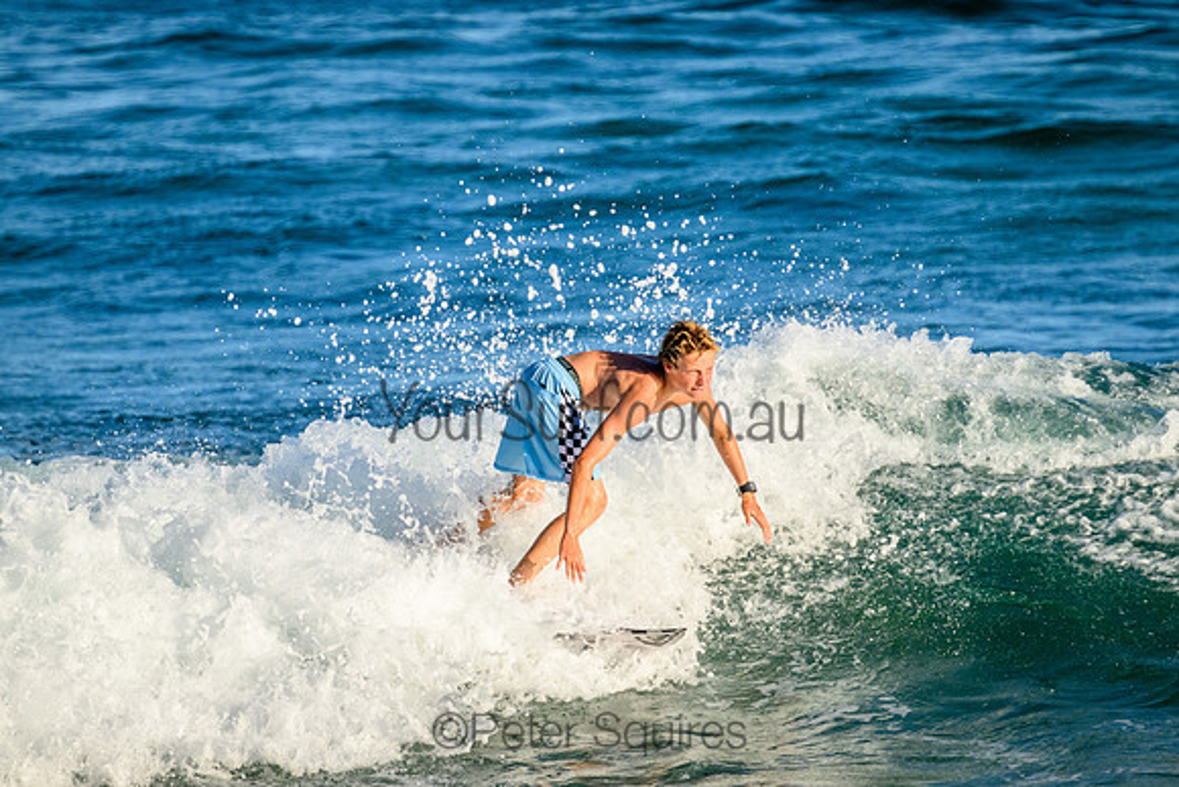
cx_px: 590
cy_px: 394
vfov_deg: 1.7
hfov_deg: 2.6
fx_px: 26205
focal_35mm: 800
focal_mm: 800
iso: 1400
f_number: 11
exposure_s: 1/2000
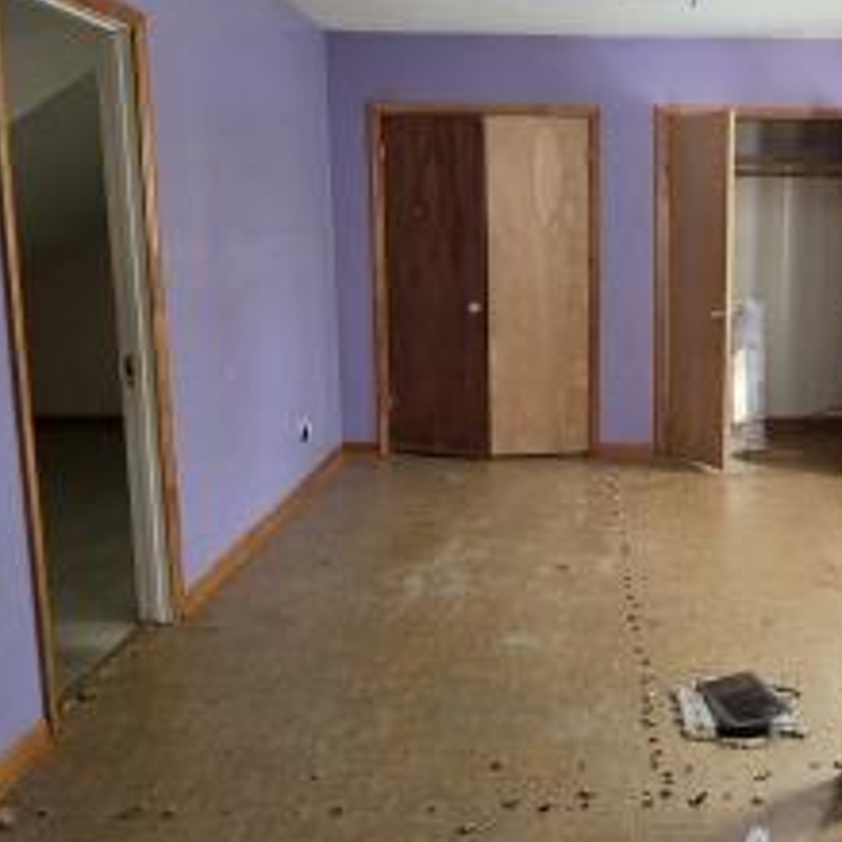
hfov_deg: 45.4
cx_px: 640
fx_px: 963
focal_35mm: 35
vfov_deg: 47.2
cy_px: 388
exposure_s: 1/120
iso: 320
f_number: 1.9
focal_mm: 2.2
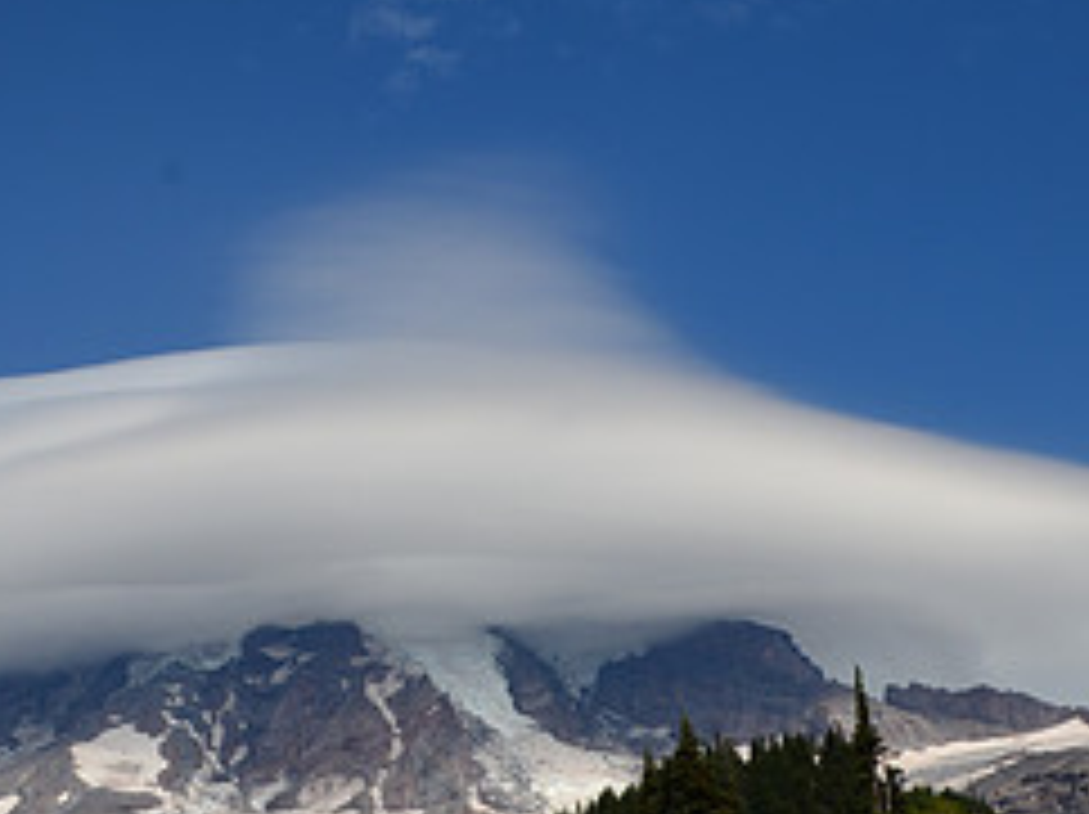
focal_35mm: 69
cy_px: 400
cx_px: 342
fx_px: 2169
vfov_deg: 21.3
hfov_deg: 28.0
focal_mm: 20
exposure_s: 1/200
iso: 100
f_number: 13
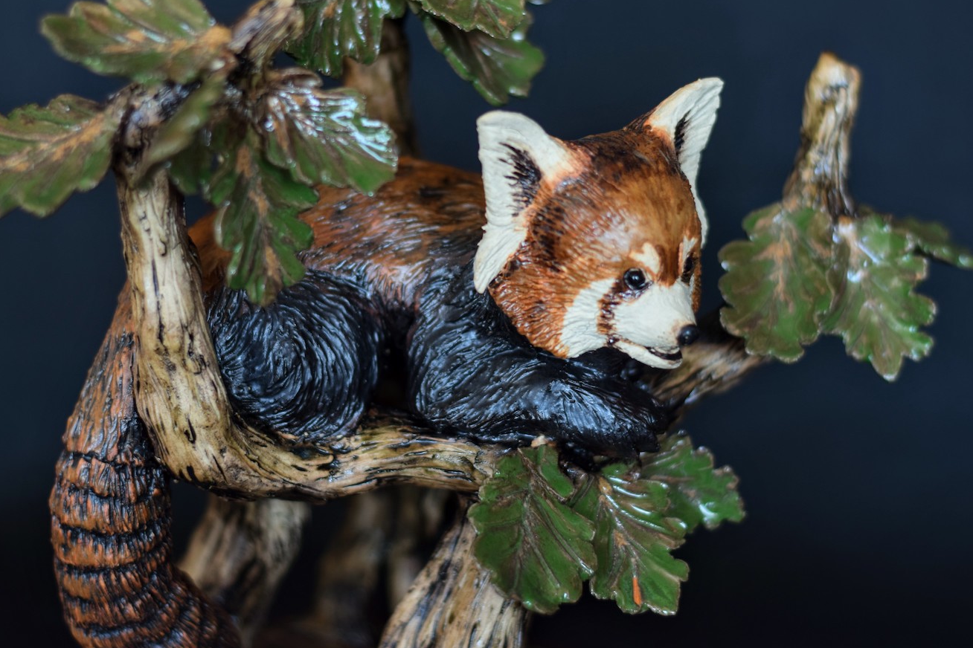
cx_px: 479
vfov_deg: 15.9
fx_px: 2324
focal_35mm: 86
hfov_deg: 23.6
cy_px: 286
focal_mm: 50
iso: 100
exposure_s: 1/100
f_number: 2.2
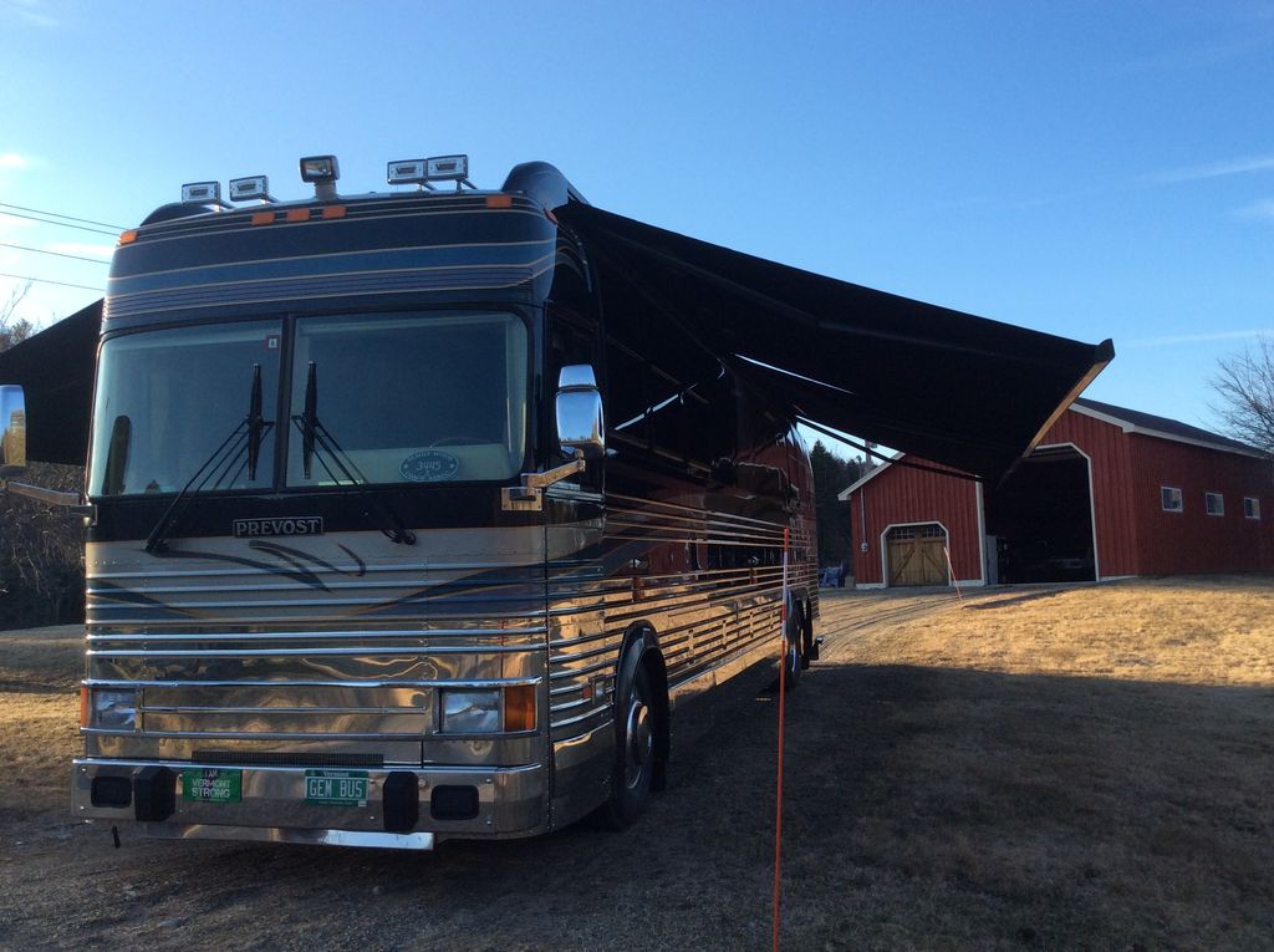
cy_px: 476
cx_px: 637
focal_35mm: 32
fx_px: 1176
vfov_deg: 44.1
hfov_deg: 56.9
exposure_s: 1/397
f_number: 2.4
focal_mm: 3.3
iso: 32
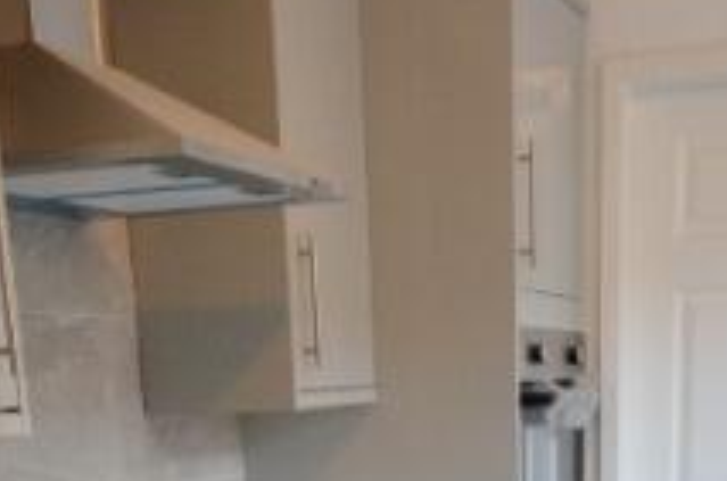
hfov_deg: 28.1
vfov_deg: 15.7
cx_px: 399
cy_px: 895
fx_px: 1451
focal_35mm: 72
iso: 400
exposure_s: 1/60
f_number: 4
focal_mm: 10
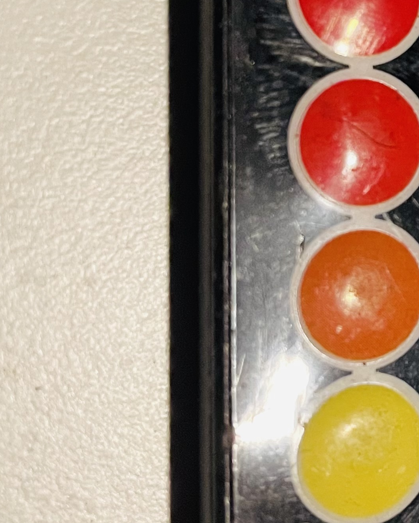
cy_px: 97
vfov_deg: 24.3
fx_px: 1194
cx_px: 549
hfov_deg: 18.5
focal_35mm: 77
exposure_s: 1/50
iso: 500
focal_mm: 4.2
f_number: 1.6
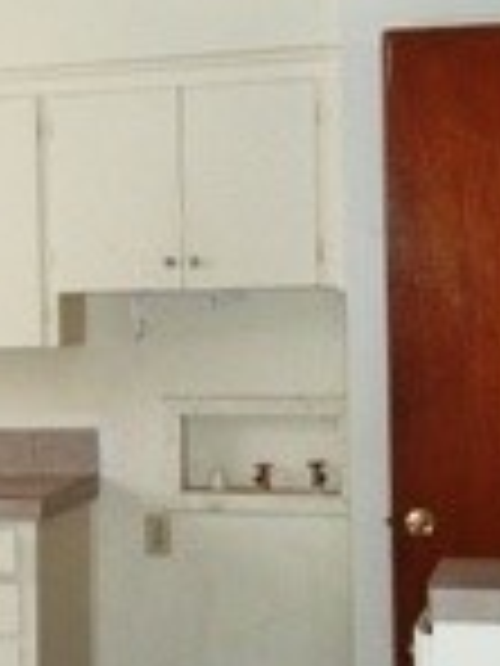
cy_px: 382
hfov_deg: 14.1
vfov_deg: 20.2
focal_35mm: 97
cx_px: -302
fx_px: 1868
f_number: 2.9
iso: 160
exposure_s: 1/30
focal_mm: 5.7
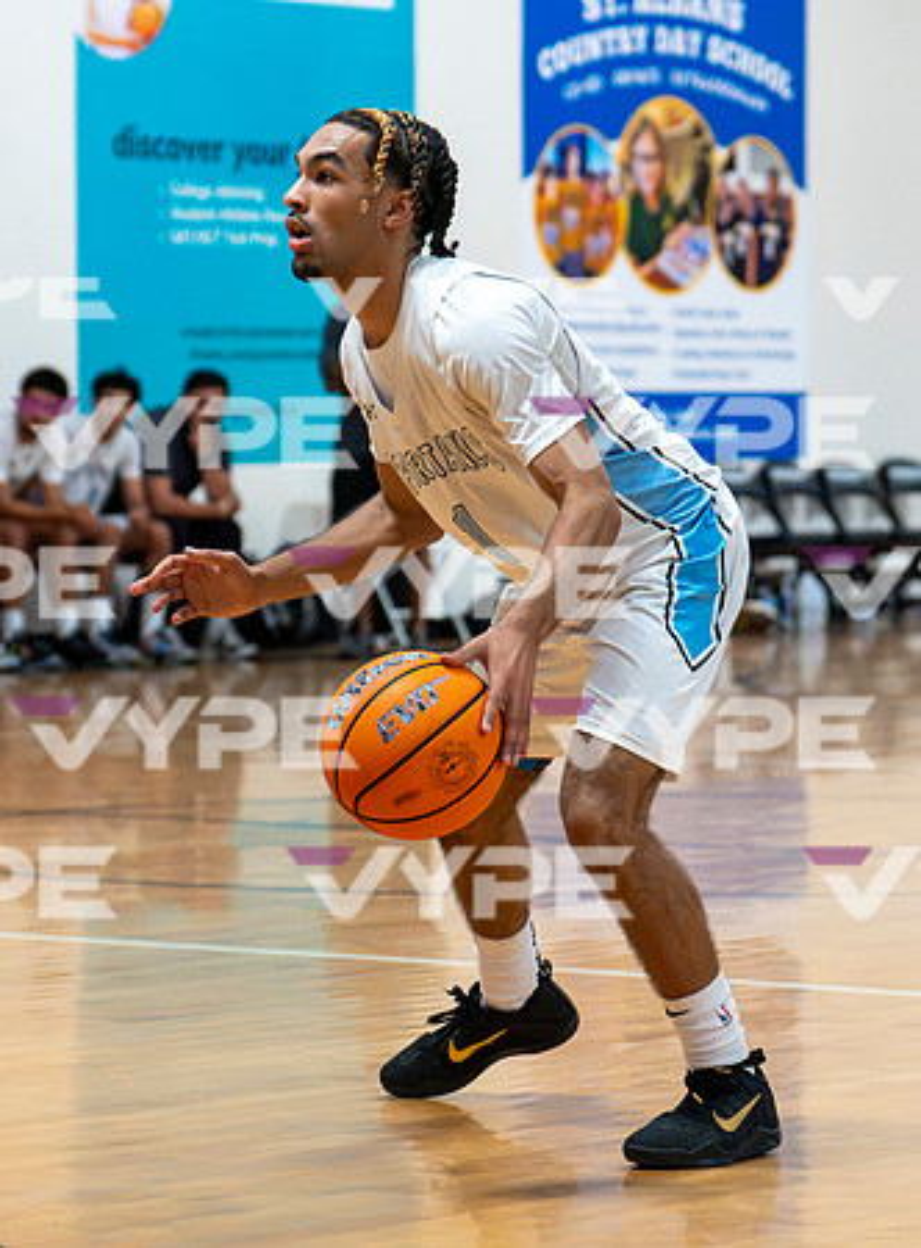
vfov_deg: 11.7
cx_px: 403
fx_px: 6105
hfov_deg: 8.6
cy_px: 683
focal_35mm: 170
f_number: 3.2
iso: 10000
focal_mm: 70
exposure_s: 1/1250
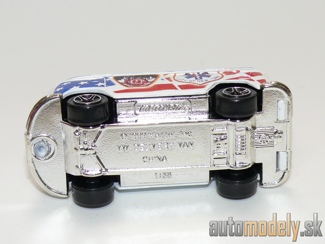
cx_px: 162
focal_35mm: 102
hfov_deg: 19.3
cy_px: 122
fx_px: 958
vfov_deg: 14.5
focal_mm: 13.3
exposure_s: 1/30
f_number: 4
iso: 100
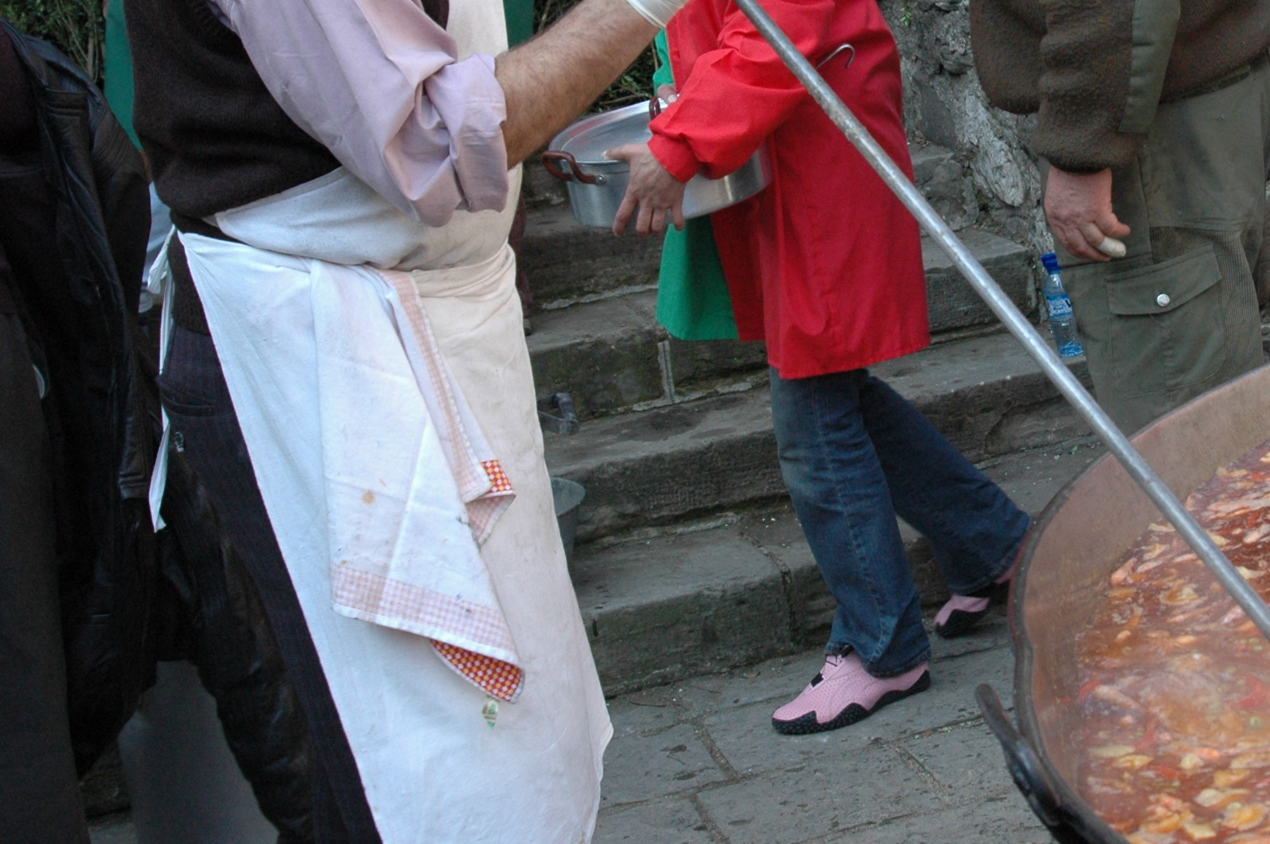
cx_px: 1072
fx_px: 2714
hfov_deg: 25.7
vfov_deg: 17.5
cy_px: 130
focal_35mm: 77
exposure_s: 1/200
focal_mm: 28
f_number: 7.1
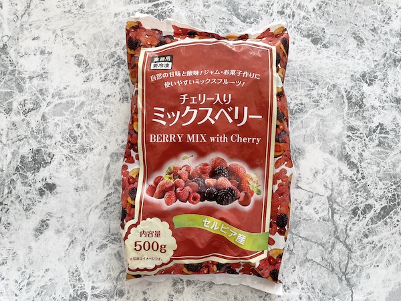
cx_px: 200
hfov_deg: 67.3
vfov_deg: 53.1
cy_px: 150
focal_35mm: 26
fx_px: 301
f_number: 1.6
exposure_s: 1/60
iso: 64
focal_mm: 4.2
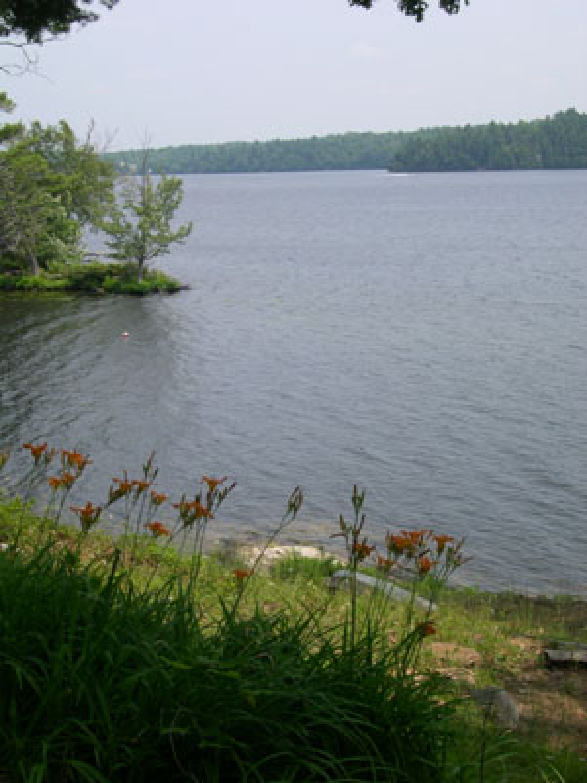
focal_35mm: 57
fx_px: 1289
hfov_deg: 25.7
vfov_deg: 33.8
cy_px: 392
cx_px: 294
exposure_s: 1/116
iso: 100
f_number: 9.2
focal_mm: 12.2
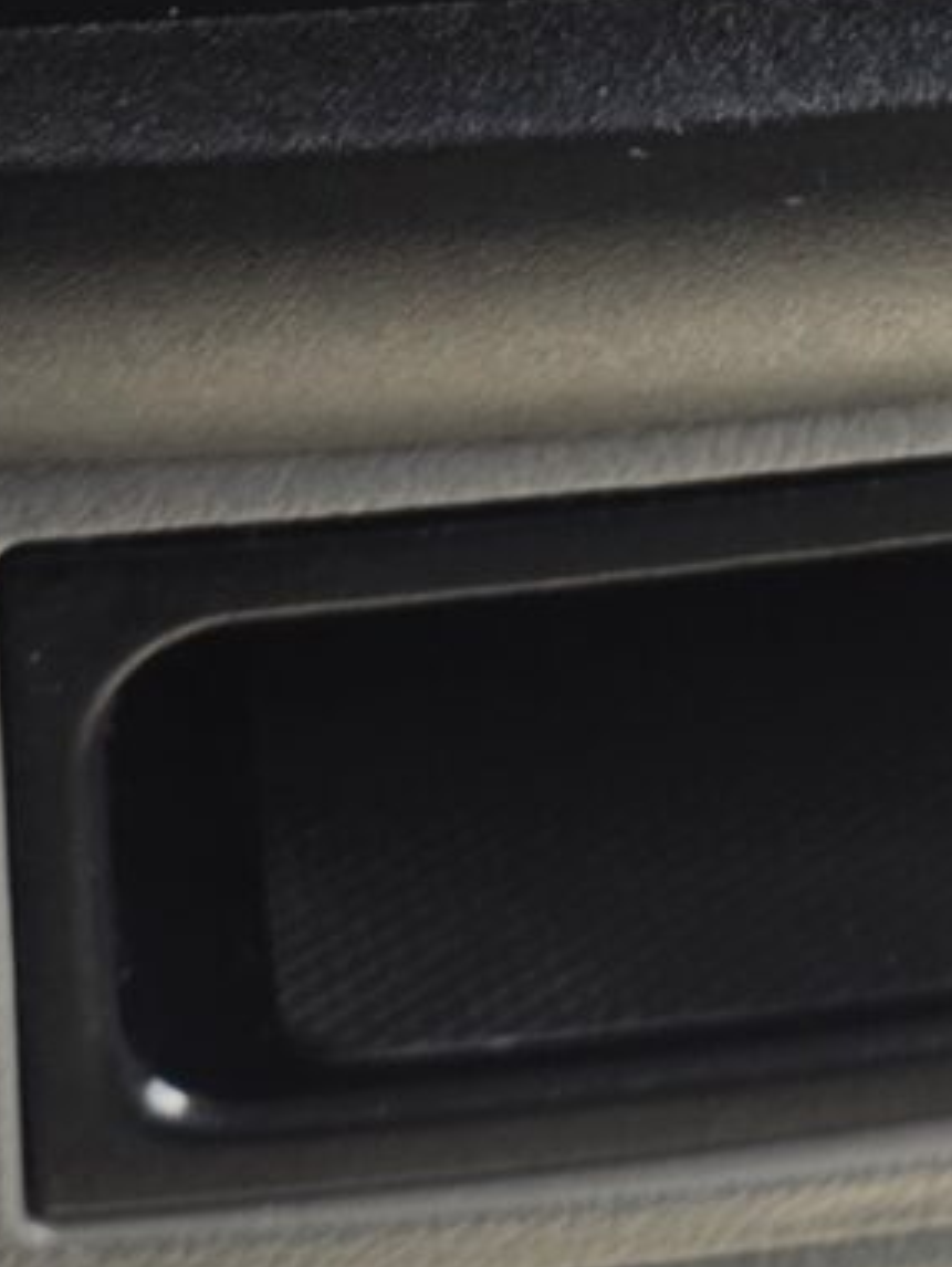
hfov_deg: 9.4
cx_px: 1383
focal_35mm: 154
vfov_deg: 11.8
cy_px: -1055
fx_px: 5641
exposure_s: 1/180
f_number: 1.7
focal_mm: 6.25
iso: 40
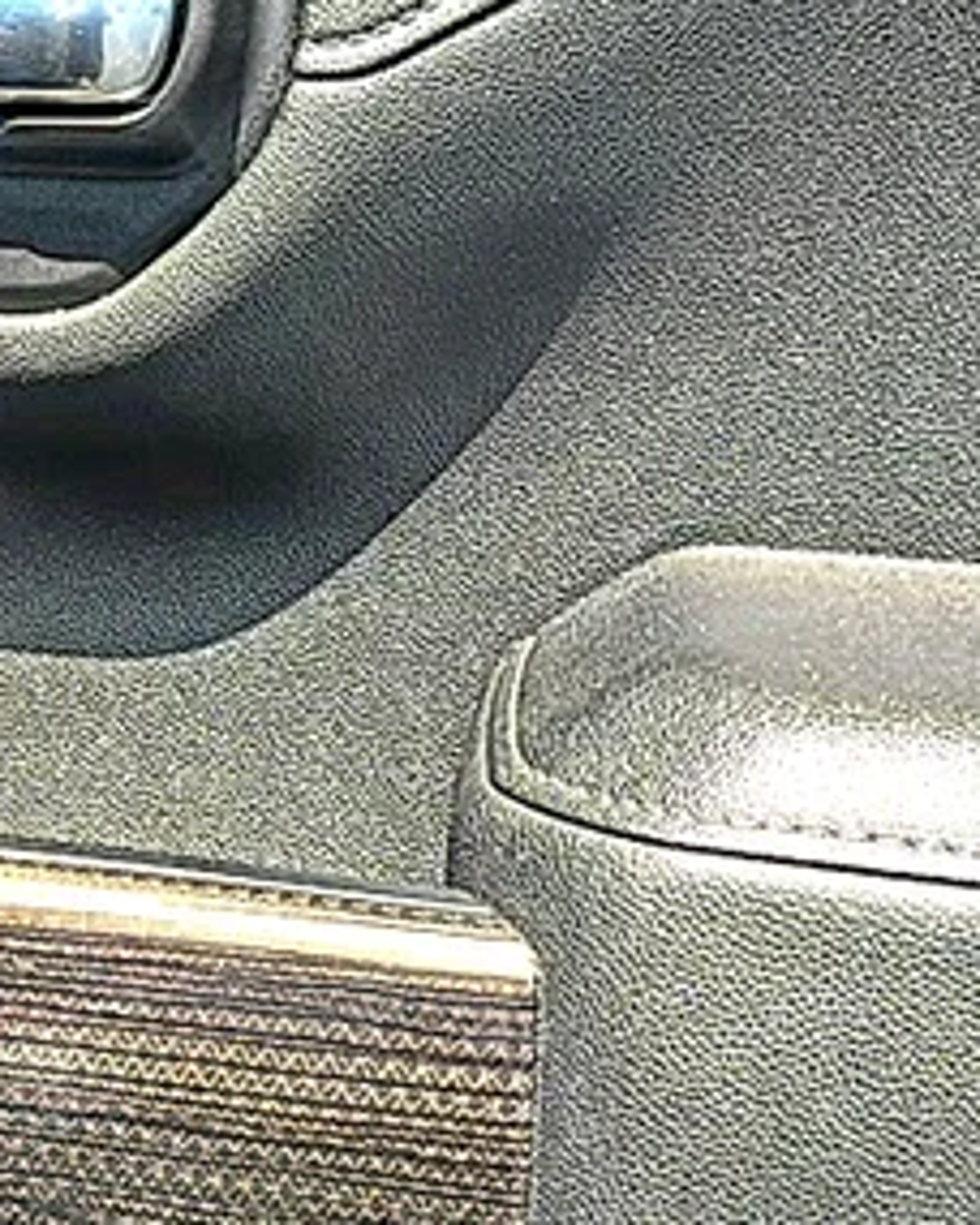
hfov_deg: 18.7
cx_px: -90
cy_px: 703
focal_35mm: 79
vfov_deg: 24.1
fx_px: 2864
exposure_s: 1/651
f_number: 1.78
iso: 80
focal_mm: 6.86
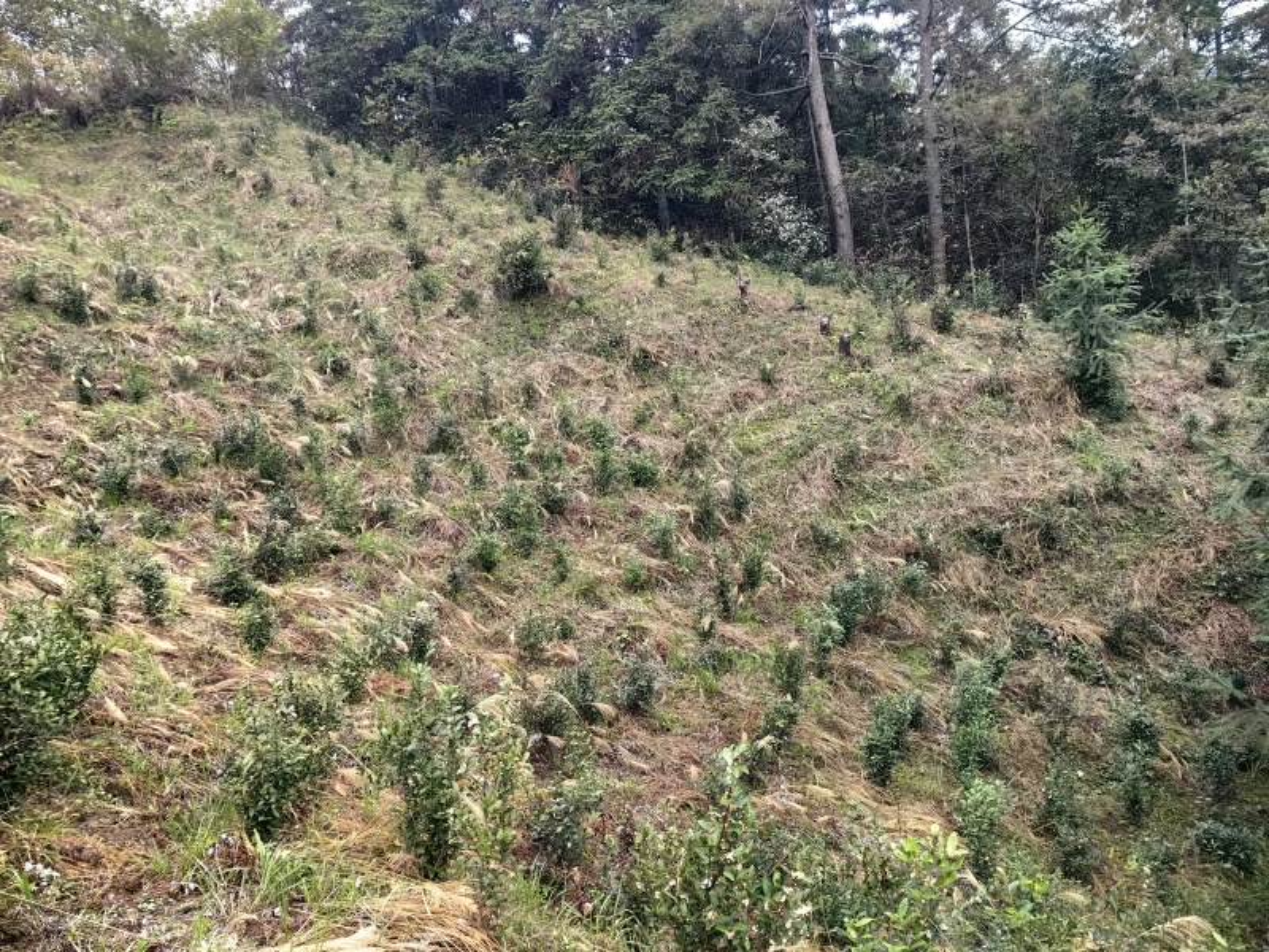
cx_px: 634
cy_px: 476
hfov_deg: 65.3
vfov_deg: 51.4
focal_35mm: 27
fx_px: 990
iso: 100
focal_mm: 5.75
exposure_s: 1/100
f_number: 2
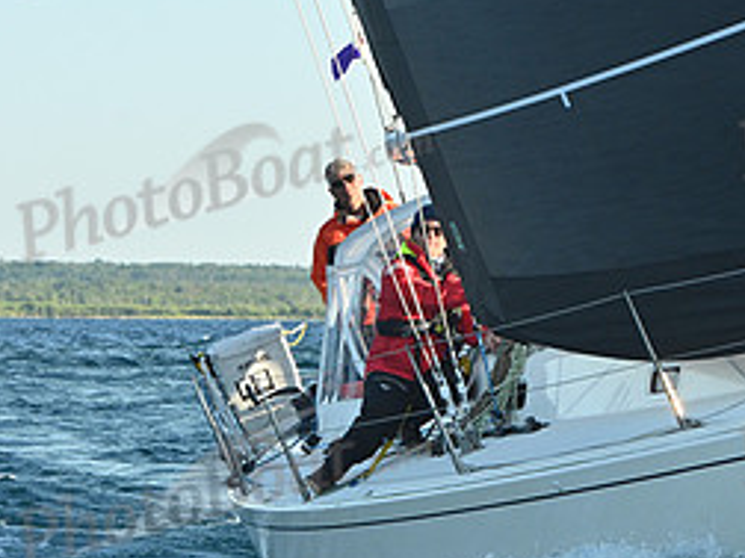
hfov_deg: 7.3
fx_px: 5811
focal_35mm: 270
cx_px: 588
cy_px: 297
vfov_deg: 5.5
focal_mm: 122
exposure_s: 1/1000
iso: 800
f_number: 8
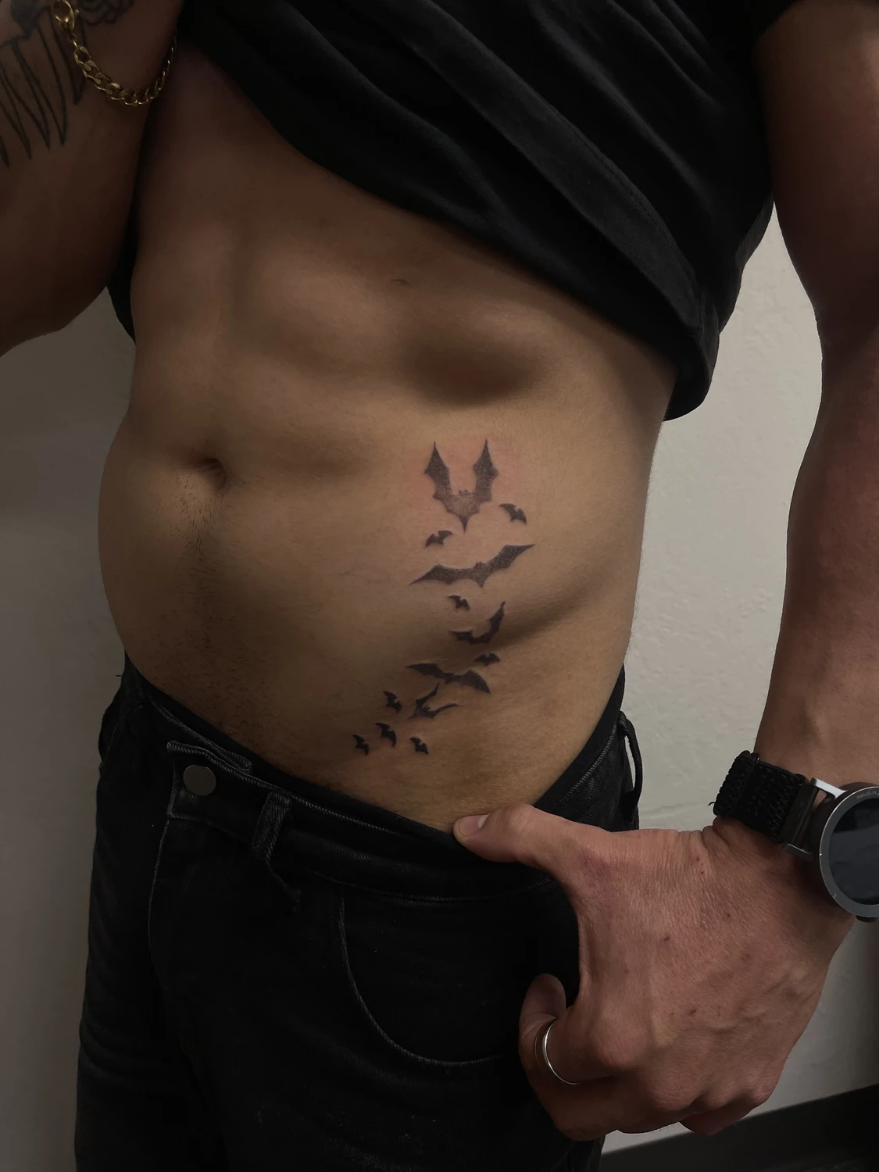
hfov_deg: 54.9
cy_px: 586
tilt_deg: -18.5
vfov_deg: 69.4
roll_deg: -1.0
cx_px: 440
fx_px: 846
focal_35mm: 25
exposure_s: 1/120
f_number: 1.6
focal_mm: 5.1
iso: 80
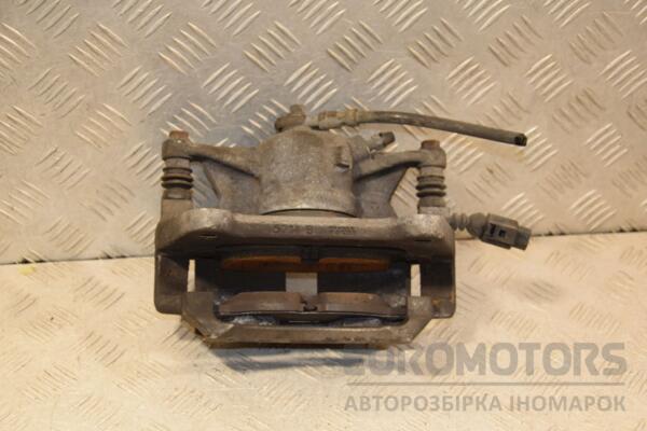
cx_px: 324
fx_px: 1213
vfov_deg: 20.2
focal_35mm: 68
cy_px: 216
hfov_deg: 29.9
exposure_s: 1/125
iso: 800
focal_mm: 45
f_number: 5.6
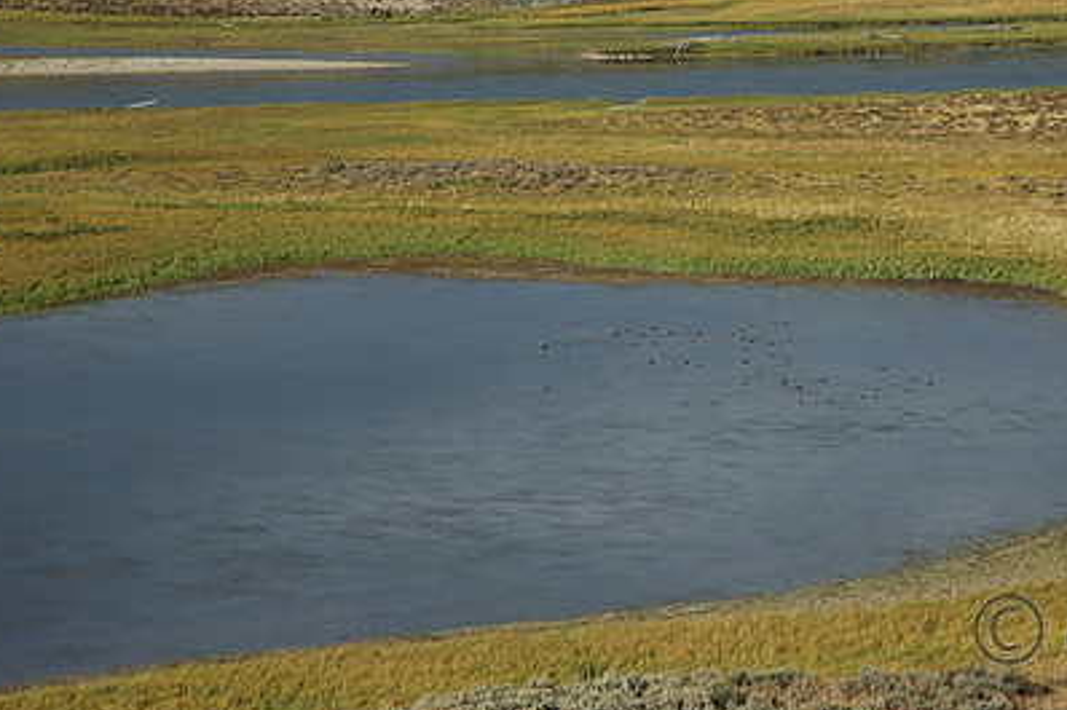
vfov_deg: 9.0
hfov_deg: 13.4
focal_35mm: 153
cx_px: 694
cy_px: 260
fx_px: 4533
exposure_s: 1/200
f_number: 7.1
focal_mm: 70
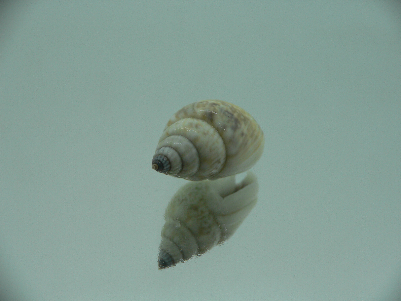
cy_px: 150
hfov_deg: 52.6
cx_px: 200
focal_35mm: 35
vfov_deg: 40.7
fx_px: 405
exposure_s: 1/60
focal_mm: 4.6
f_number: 2.8
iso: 80
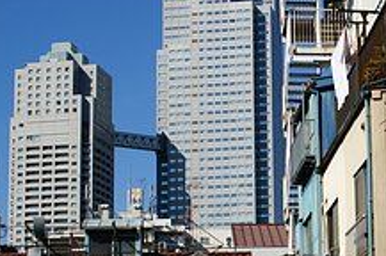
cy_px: 196
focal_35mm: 106
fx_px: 1135
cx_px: 347
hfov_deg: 19.0
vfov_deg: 12.8
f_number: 8
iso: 200
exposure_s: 1/1000
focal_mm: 30
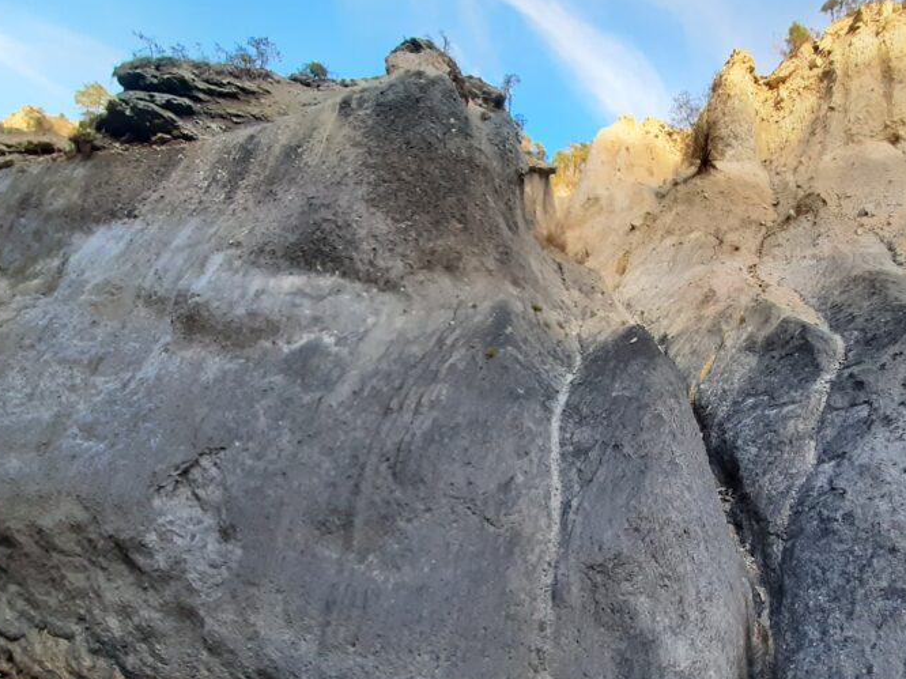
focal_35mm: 20
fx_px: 523
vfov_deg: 63.6
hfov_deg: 80.2
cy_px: 472
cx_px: 570
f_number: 2.2
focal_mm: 1.42
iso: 64
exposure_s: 1/100
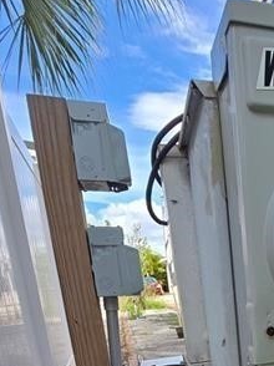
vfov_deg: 44.0
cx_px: 296
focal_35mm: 34
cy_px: 385
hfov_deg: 35.9
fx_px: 359
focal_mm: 2.2
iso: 50
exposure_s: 1/692
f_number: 2.2
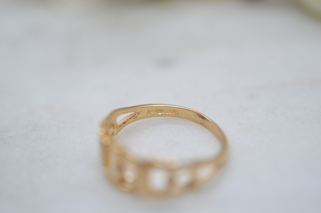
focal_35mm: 60
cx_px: 160
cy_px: 106
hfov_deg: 33.5
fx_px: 534
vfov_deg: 22.5
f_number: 4
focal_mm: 40
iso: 2500
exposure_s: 1/2500
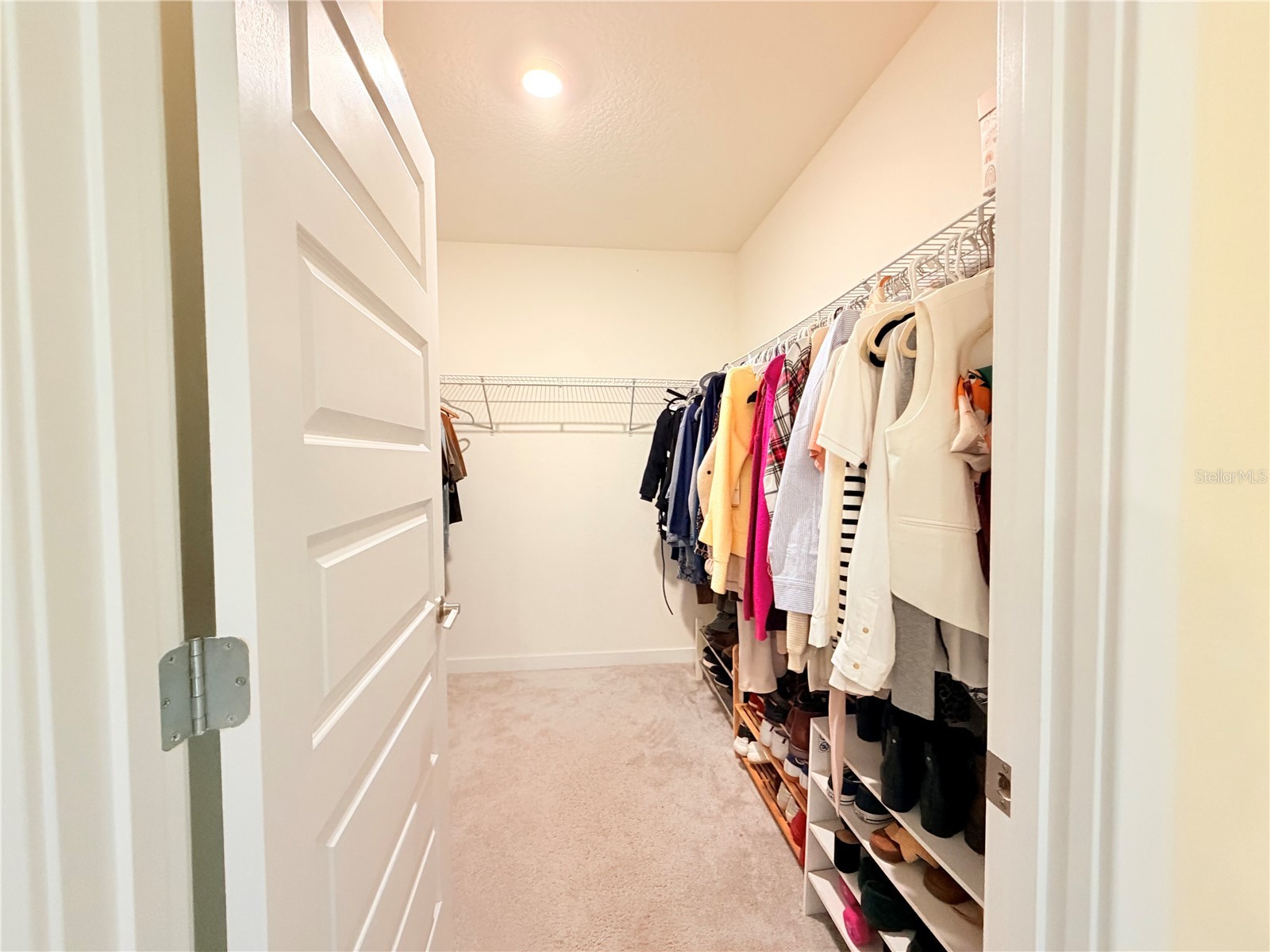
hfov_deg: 102.1
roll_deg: +0.4
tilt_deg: +0.4
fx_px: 514
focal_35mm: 14
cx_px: 635
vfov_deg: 85.7
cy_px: 476
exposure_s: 1/60
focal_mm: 2.22
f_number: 2.2
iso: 500
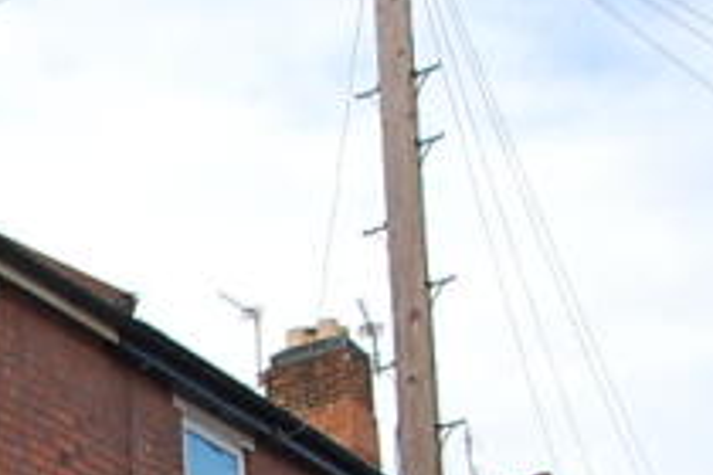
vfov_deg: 16.7
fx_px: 1446
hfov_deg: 24.6
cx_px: -180
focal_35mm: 73
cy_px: 748
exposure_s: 1/500
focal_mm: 10
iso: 360
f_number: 5.6
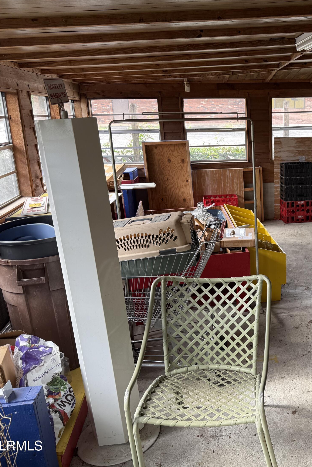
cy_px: 229
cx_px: 273
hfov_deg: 36.8
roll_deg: +0.5
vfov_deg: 55.8
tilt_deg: -15.2
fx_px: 442
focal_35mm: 34
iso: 80
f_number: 1.78
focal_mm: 6.76
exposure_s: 1/137
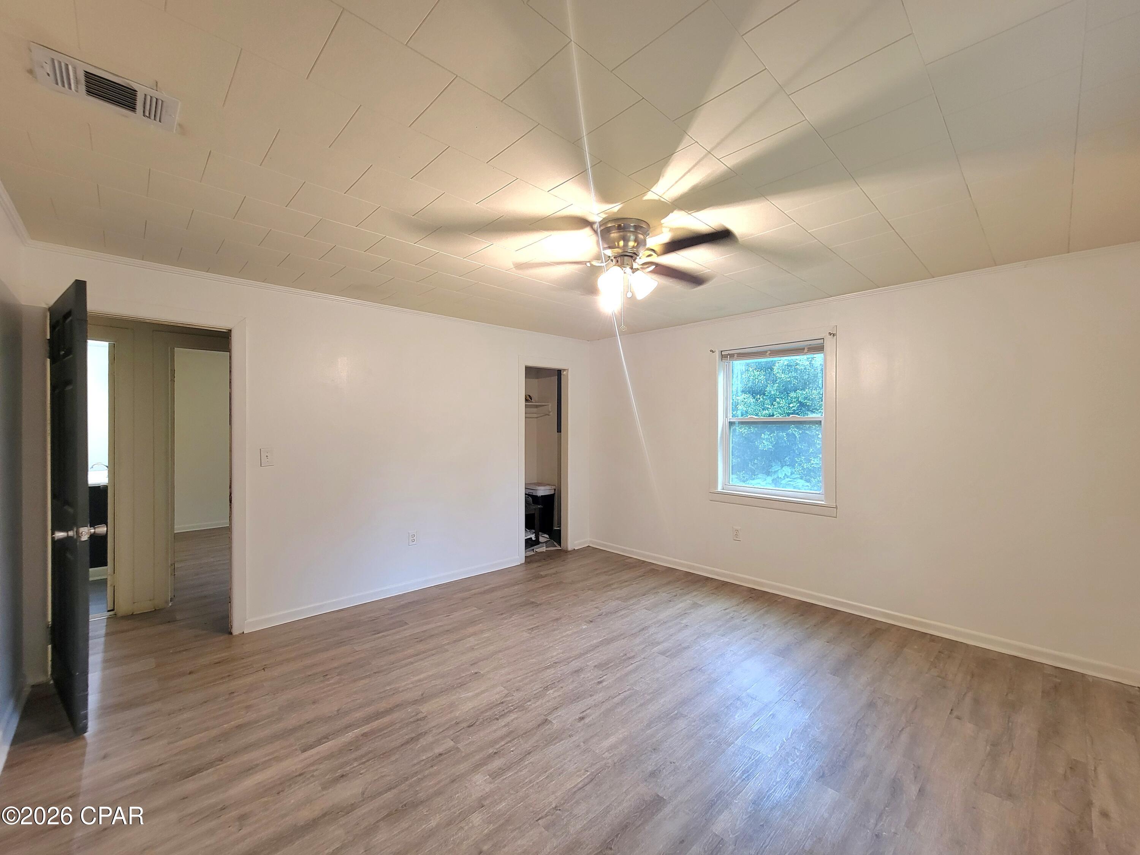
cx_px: 570
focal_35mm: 13
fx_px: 428
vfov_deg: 89.9
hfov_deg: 106.2
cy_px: 428
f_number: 2.2
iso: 125
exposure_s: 1/60.2
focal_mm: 2.2
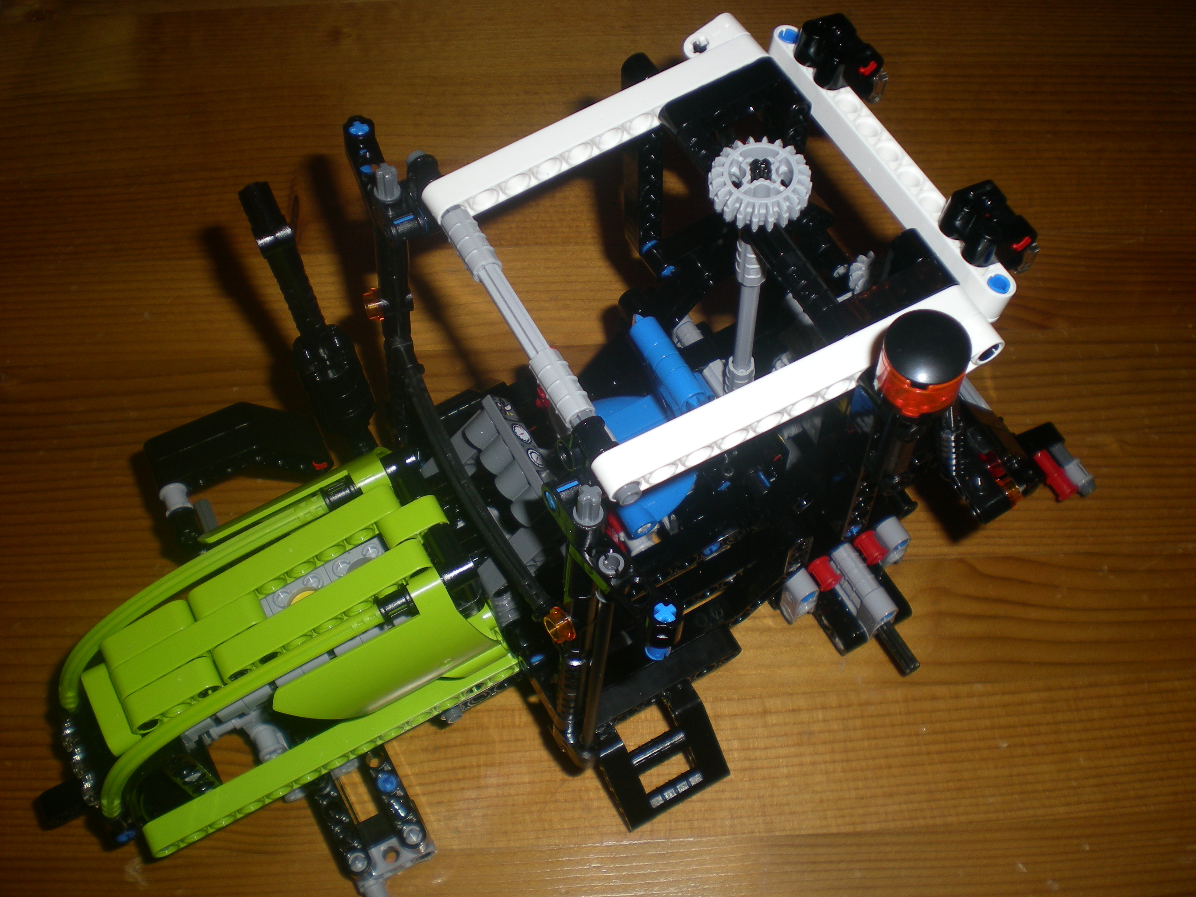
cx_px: 598
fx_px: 1313
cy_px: 448
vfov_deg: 37.7
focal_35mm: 38
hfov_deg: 49.0
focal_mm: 6.3
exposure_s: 1/60
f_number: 3.1
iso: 50
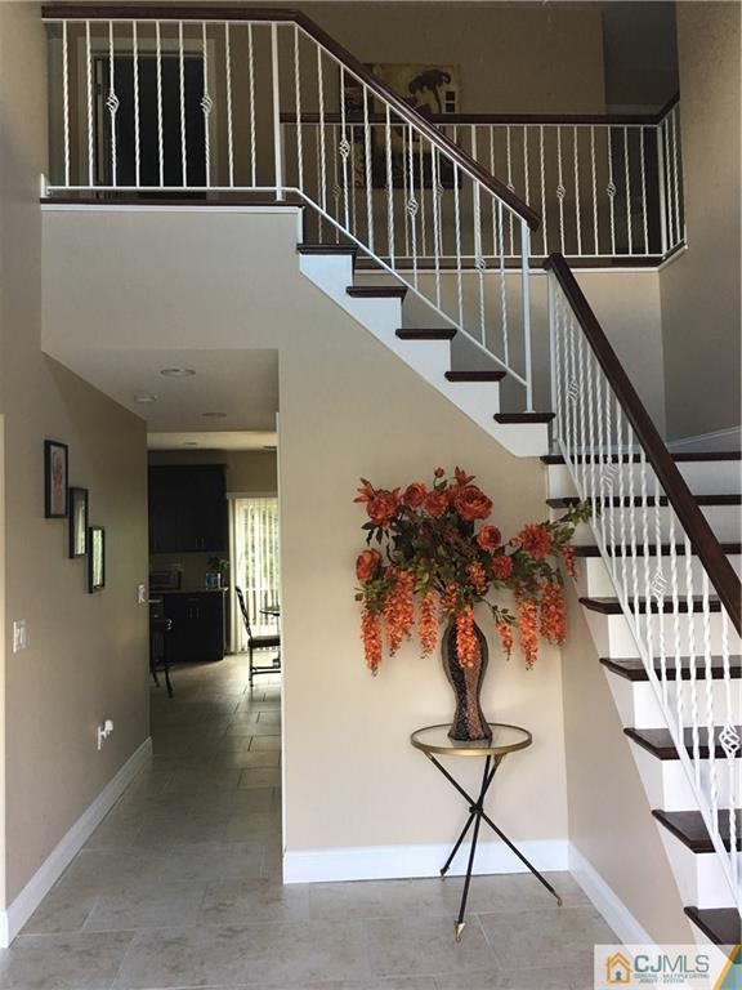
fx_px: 829
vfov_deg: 61.7
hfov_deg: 48.2
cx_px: 371
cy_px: 495
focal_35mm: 29
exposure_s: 1/30
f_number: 2.2
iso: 40
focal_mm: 4.15
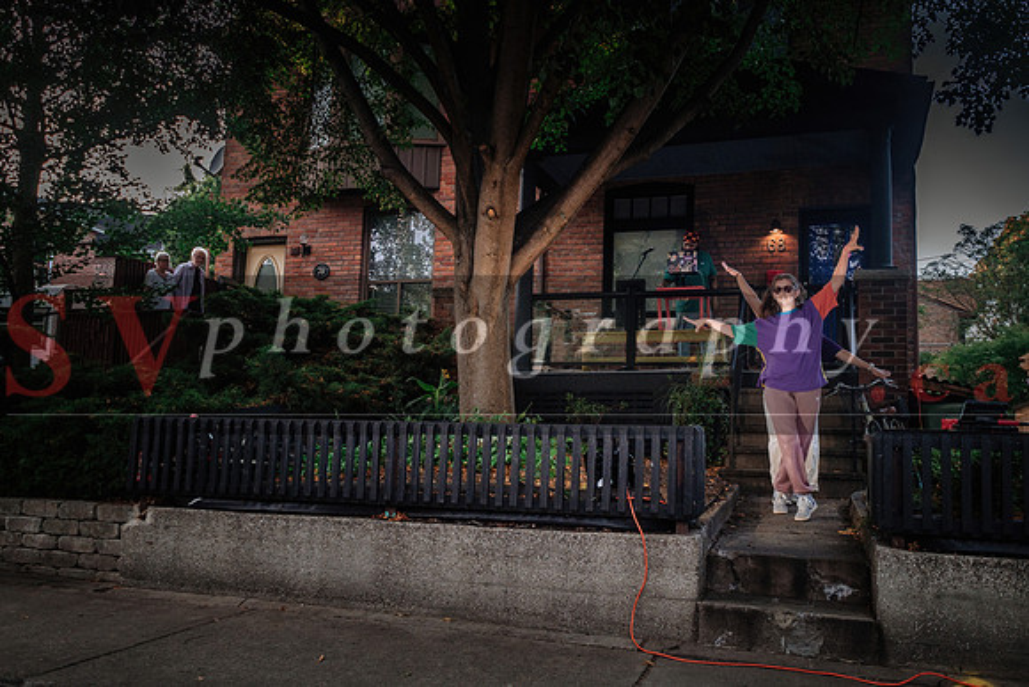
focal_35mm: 31
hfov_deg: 59.7
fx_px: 896
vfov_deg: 41.9
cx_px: 514
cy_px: 344
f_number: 4
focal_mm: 20
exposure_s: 1/125
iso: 800
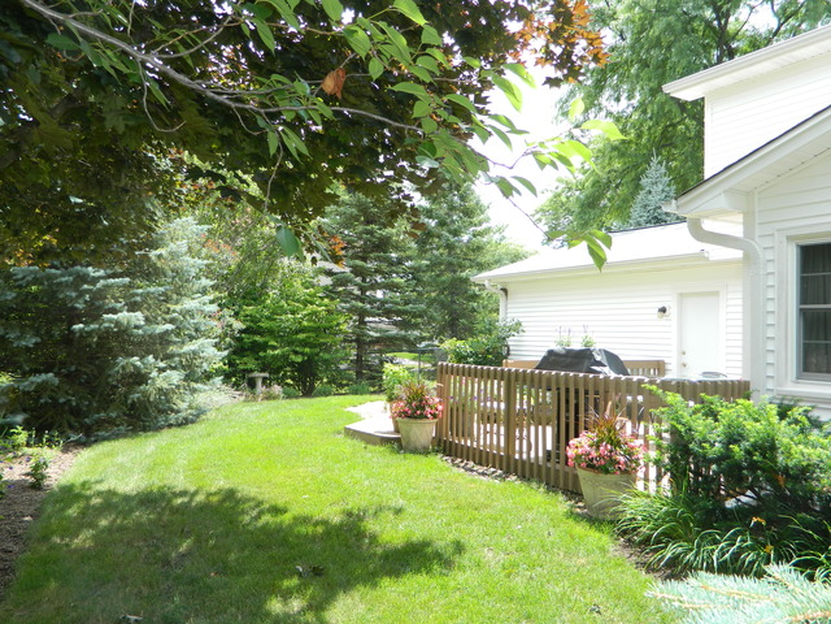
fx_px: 672
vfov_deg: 49.7
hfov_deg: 63.4
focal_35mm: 28
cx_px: 416
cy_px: 312
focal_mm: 5.1
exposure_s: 1/250
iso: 110
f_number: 3.2
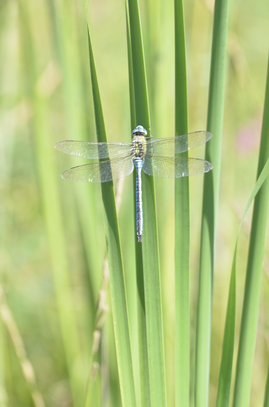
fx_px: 10147
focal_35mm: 900
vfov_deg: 2.3
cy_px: 204
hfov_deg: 1.5
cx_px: 134
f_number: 8
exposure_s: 1/640
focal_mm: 600
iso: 1000
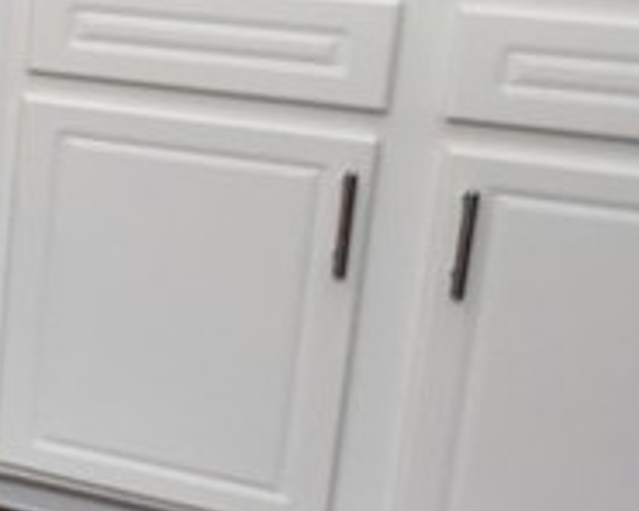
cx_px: -929
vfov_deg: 18.5
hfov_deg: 14.5
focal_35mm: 78
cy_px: -124
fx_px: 1475
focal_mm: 10
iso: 640
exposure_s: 1/250
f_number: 4
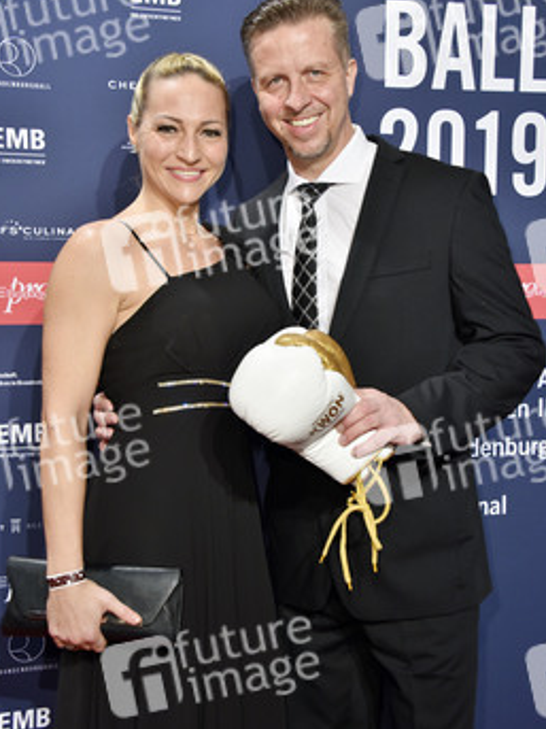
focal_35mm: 56
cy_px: 349
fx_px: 1178
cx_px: 272
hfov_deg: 26.1
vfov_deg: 34.4
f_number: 6.3
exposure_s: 1/160
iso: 1000
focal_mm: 50
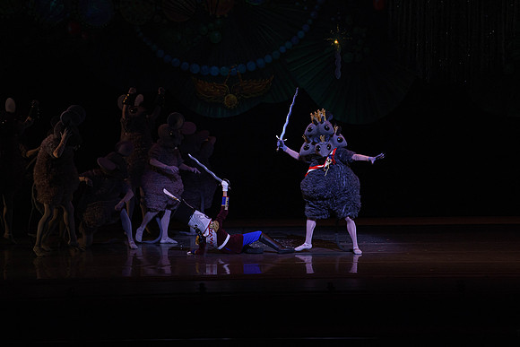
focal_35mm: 189
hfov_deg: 10.9
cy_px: 174
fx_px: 2731
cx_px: 260
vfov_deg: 7.3
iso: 5000
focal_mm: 189
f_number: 10
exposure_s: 1/320
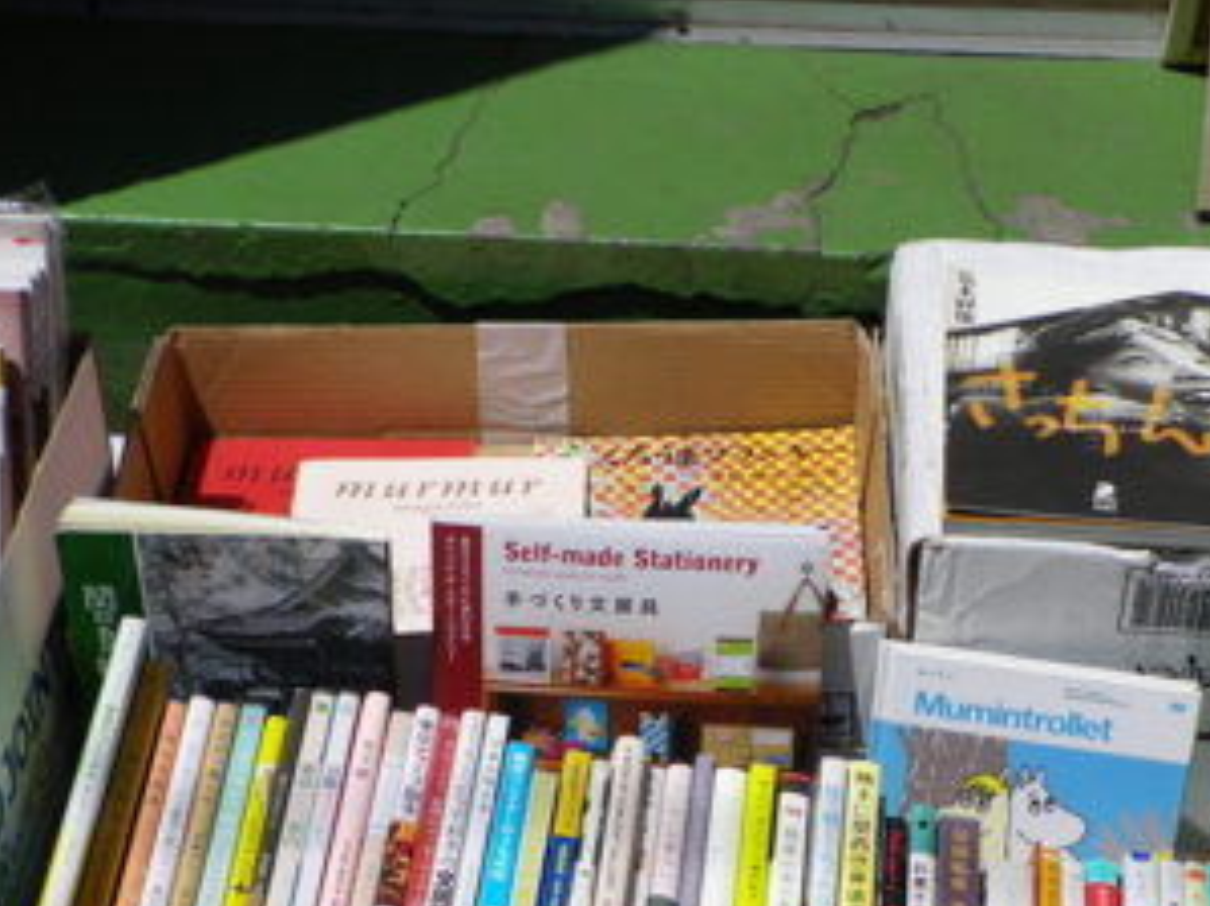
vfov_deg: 19.4
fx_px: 2621
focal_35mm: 75
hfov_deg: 25.9
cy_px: 752
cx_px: 789
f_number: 7
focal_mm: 4.9
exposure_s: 1/400
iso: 64
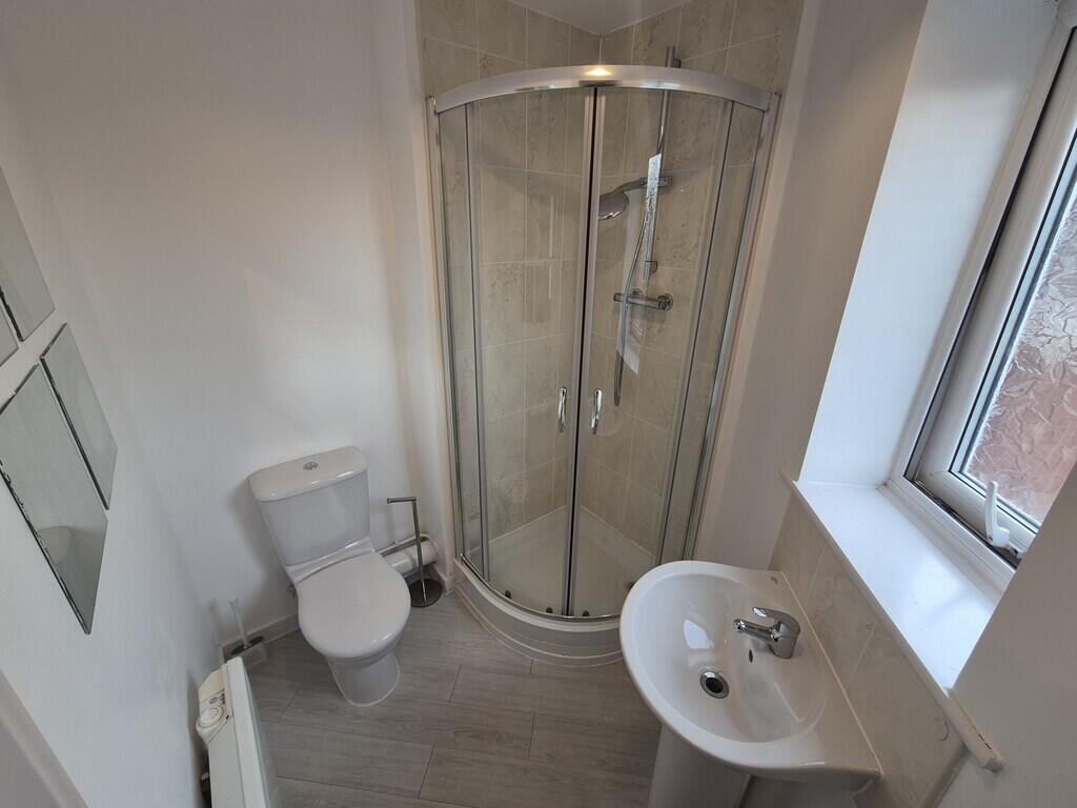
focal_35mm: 13
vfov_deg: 89.9
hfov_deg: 106.2
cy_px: 404
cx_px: 538
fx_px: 404
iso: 64
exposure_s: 1/50
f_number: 2.2
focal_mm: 2.2
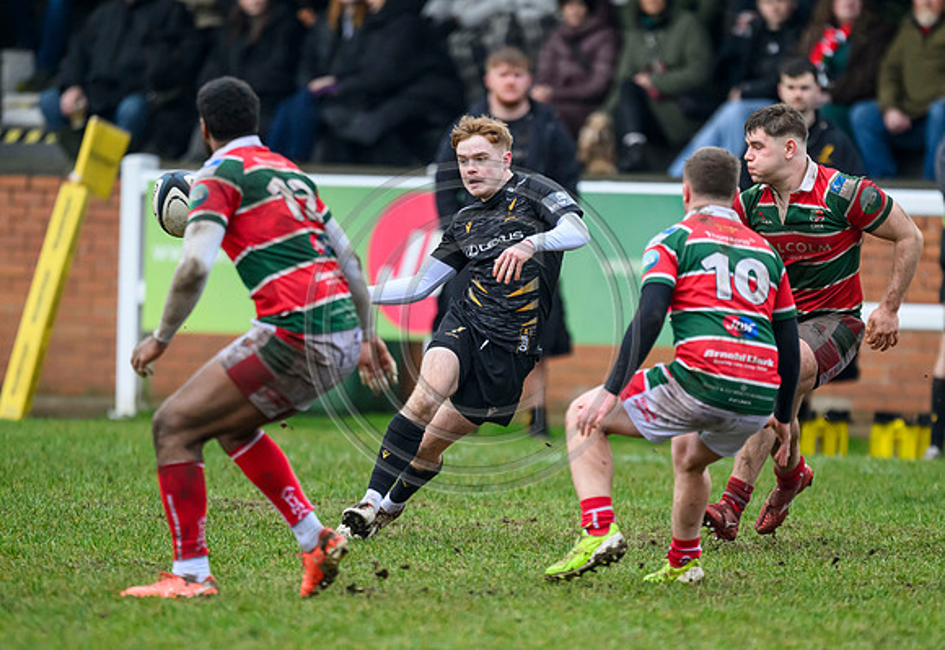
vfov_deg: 2.0
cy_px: 372
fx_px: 18318
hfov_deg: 3.0
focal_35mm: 691
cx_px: 499
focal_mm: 560
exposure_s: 1/1250
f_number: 4
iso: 3200
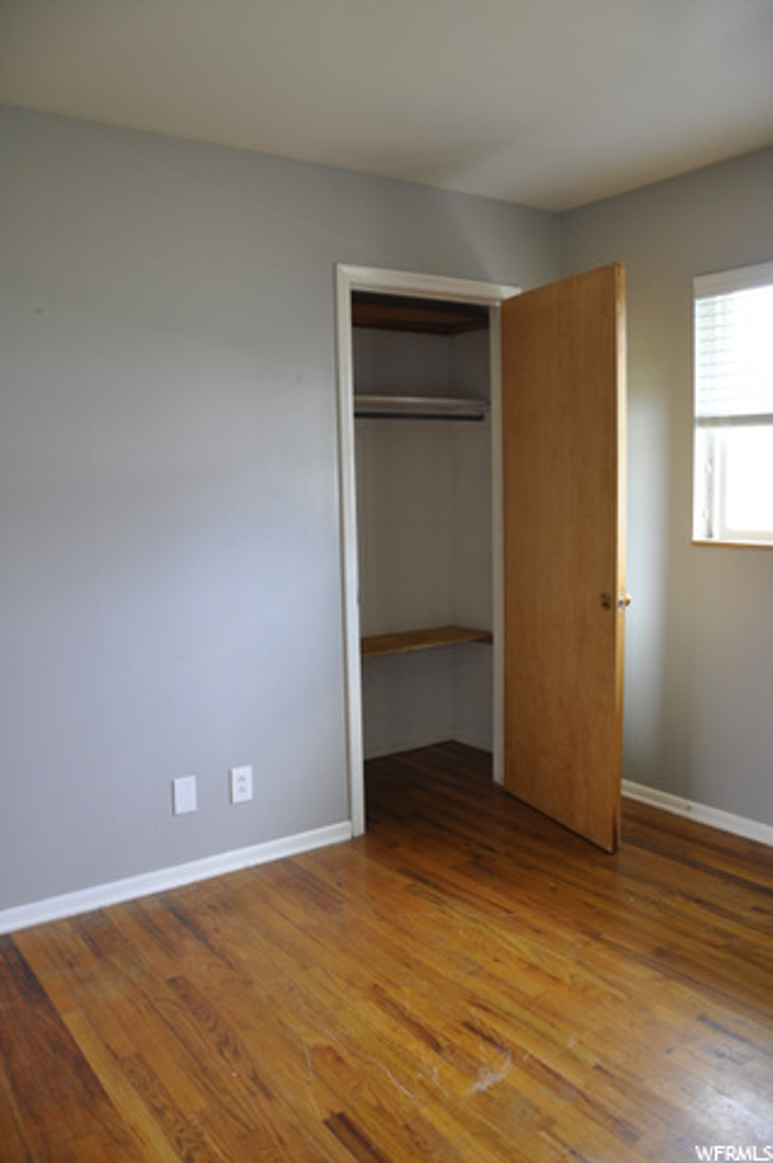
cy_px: 582
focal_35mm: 27
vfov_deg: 67.4
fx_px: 871
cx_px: 386
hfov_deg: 47.8
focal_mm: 18
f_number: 3.5
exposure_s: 1/13
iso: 200
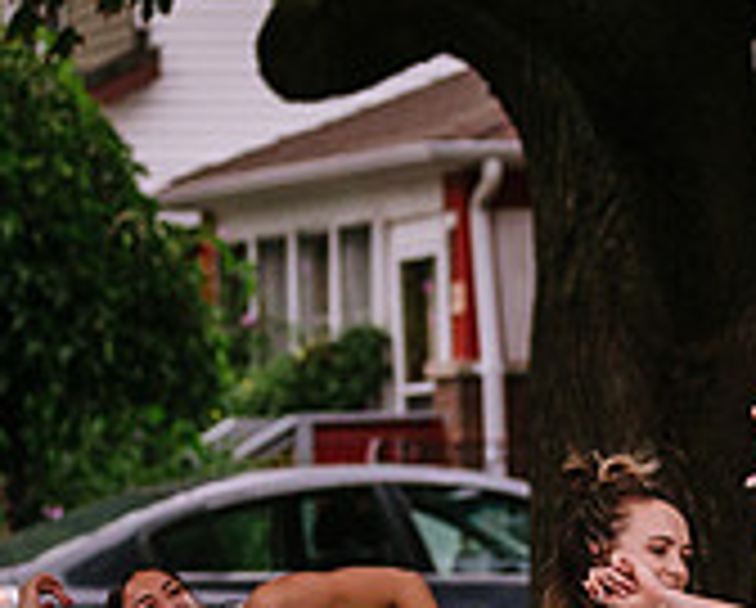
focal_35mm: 258
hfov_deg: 7.4
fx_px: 5783
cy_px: 743
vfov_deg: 6.0
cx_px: 1110
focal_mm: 70
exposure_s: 1/500
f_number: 2.8
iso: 1000
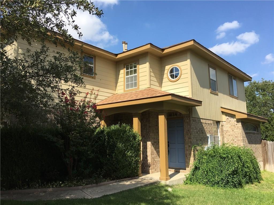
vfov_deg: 48.2
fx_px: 230
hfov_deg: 61.7
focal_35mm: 29
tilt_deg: +9.6
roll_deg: -0.9
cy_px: 102
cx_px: 137
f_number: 2.2
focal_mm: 4.15
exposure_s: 1/1068
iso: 25
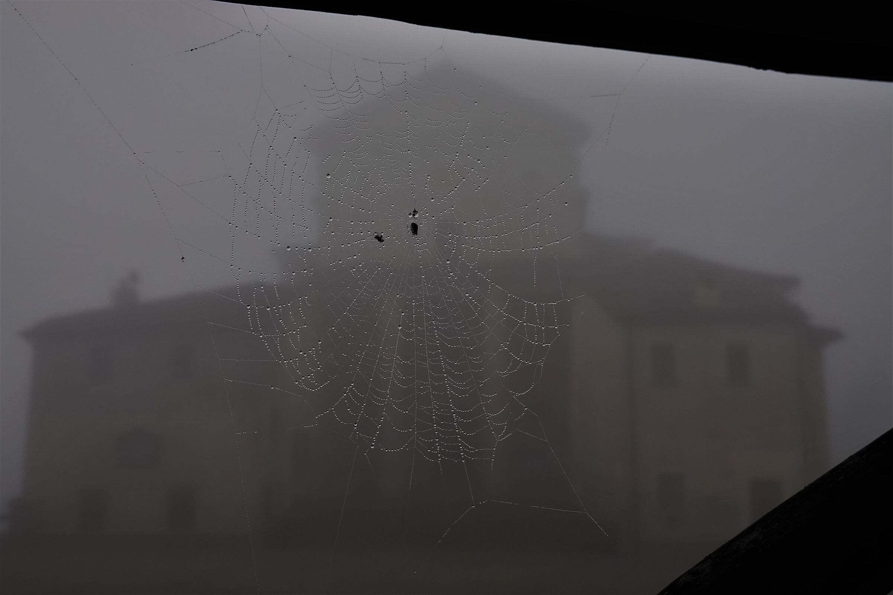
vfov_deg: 31.9
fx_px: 1042
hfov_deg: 46.4
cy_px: 298
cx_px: 446
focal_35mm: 42
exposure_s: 1/800
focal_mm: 15.59
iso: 100
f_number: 4
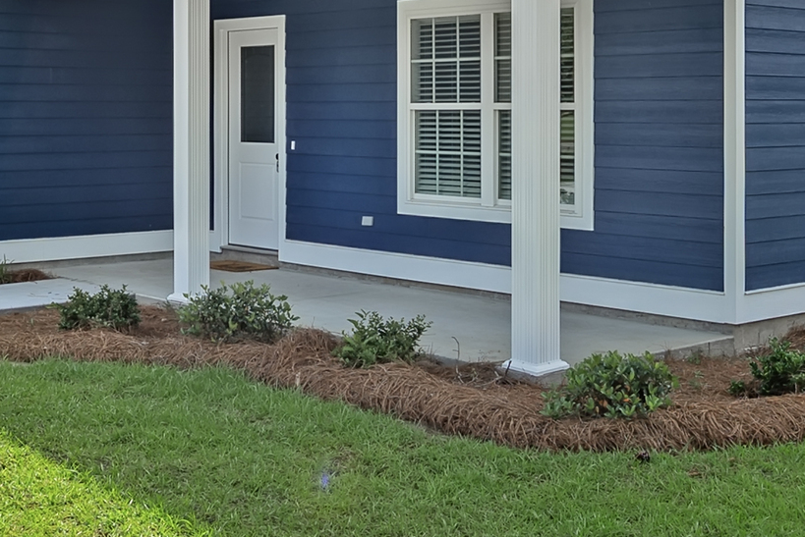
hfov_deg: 33.4
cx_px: 364
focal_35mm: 60
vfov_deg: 21.7
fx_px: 1342
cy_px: -16
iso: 80
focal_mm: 16
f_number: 5.6
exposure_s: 1/50
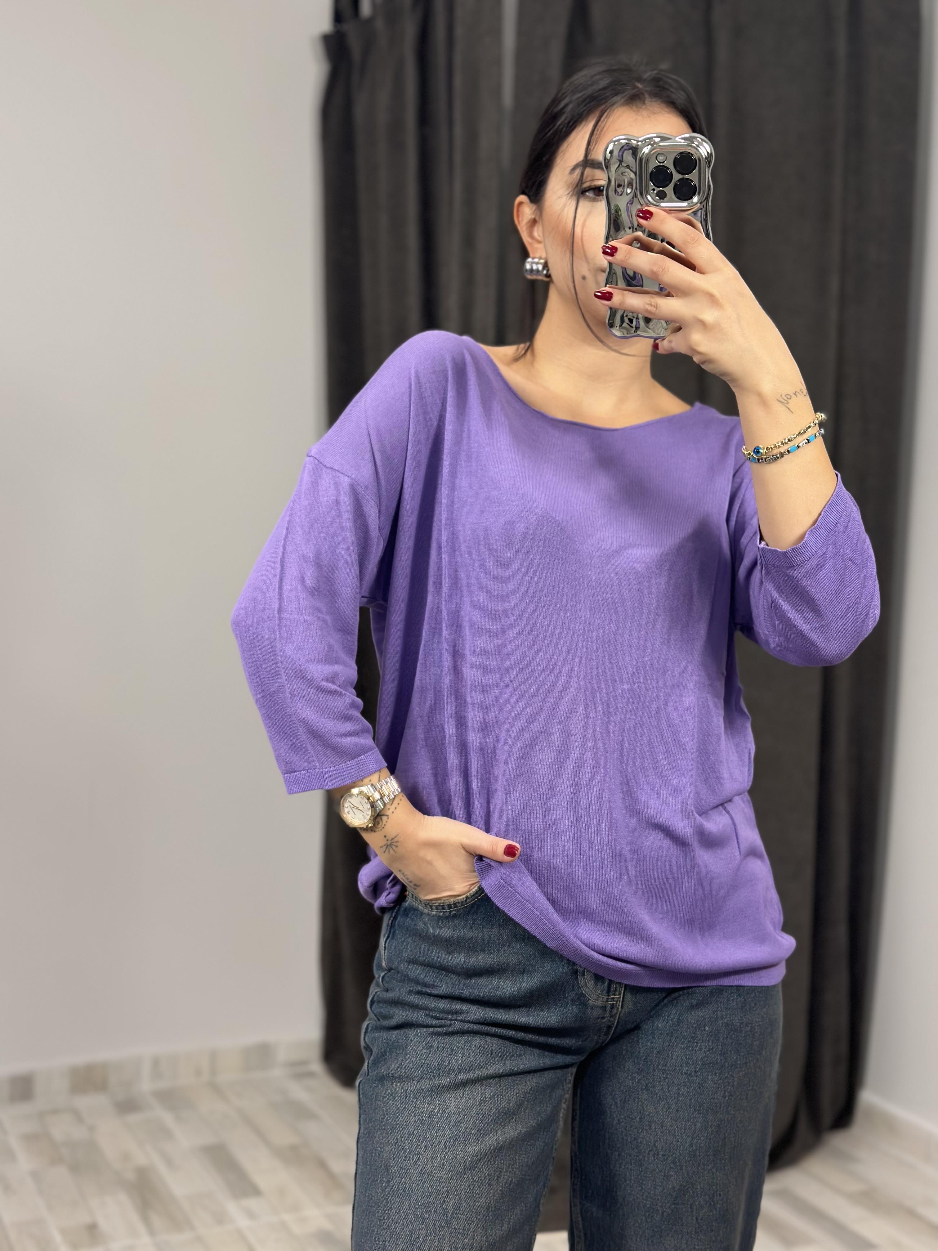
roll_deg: +0.4
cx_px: 469
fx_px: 1734
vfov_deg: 39.7
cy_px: 626
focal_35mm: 48
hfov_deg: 30.3
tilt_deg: -26.2
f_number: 1.78
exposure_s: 1/100
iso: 125
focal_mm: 6.86
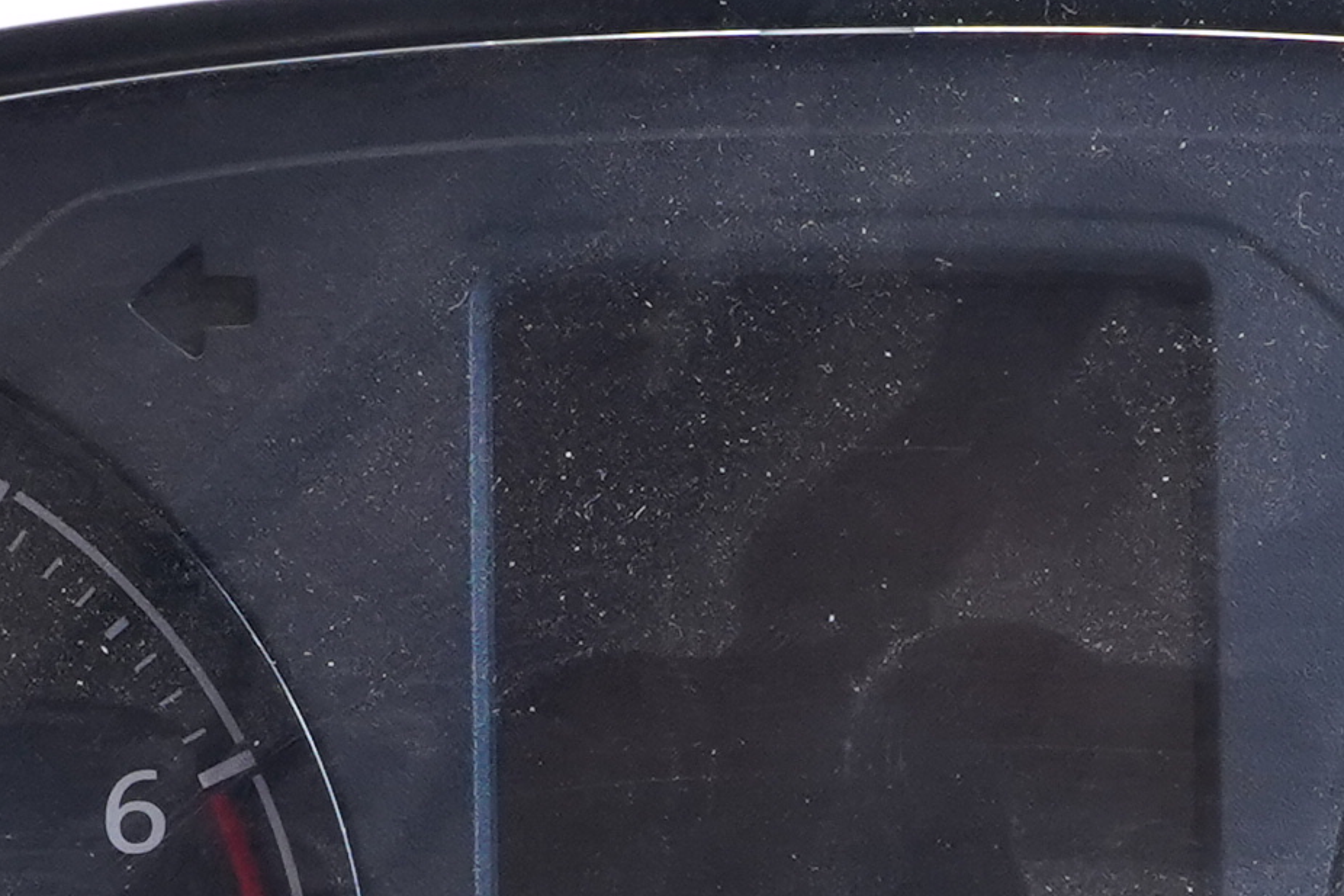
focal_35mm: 153
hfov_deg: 13.4
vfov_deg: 8.9
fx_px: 5711
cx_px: 702
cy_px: 1012
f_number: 10
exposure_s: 1/40
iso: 1600
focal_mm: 24
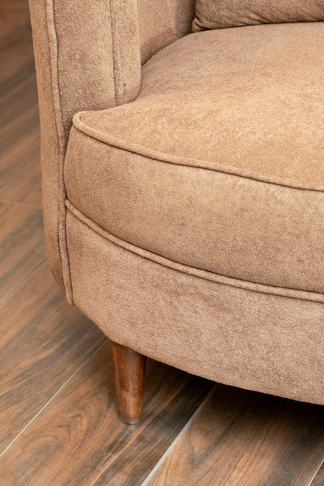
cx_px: 162
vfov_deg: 19.5
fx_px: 1417
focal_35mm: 105
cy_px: 243
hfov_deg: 13.0
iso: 3200
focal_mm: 70
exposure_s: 1/200
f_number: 5.6
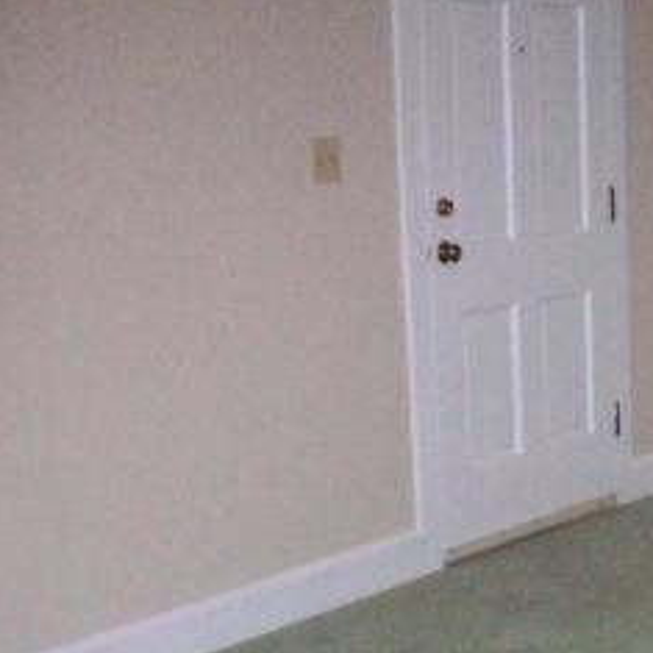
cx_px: 795
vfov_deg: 19.2
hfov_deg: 18.4
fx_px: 1899
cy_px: 589
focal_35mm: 89
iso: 800
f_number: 2.8
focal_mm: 6.2
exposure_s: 1/128
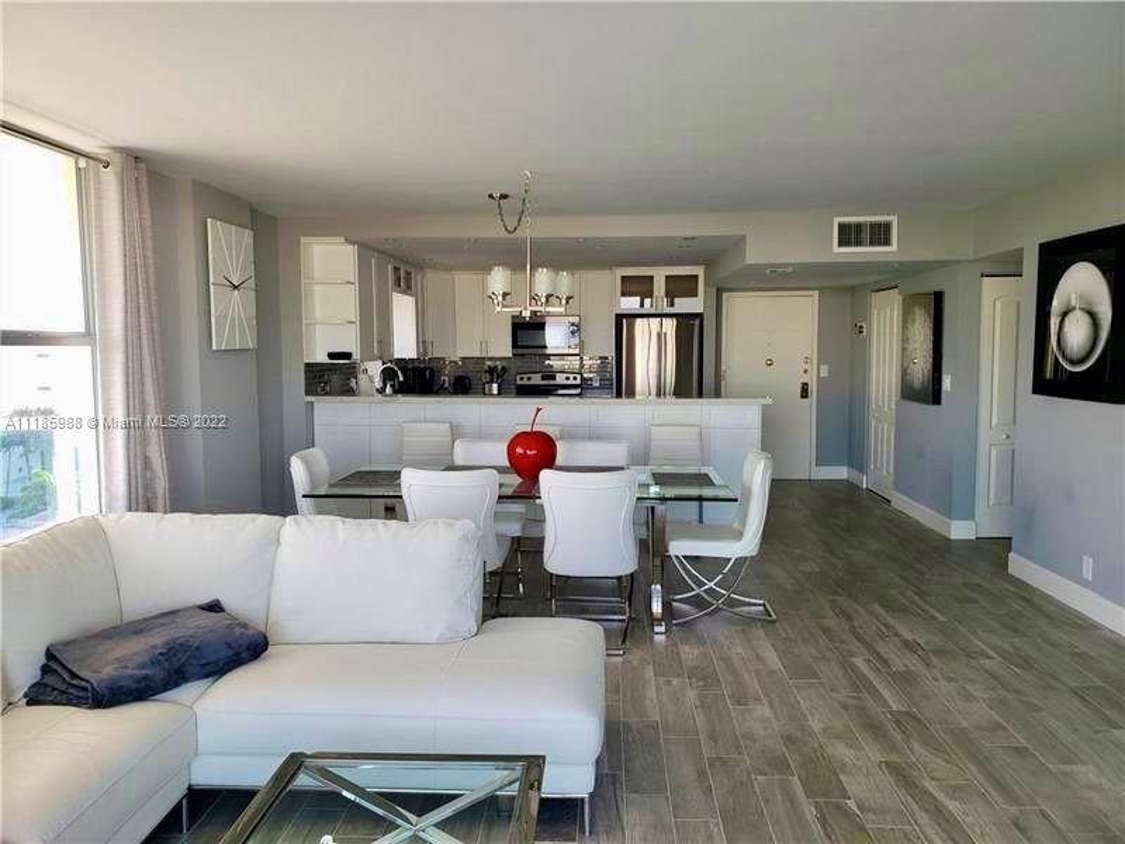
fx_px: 845
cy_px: 422
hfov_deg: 67.3
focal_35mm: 26
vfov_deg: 53.1
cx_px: 562
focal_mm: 4.3
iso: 64
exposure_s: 1/100
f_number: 2.4
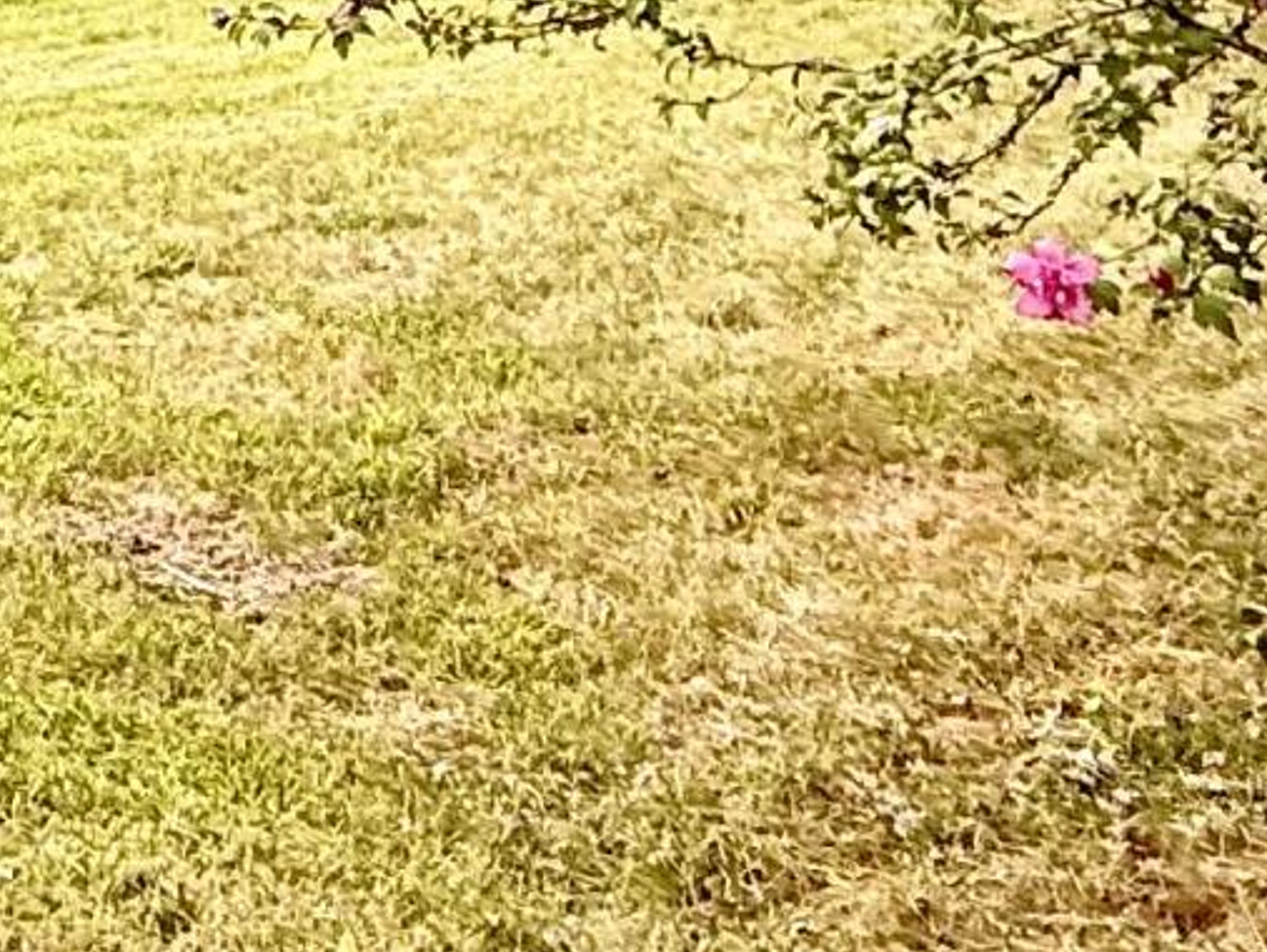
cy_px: -311
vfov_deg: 16.7
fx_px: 3039
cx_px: -613
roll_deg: -1.0
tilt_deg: +3.0
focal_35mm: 83
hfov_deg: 20.3
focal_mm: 2.22
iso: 64
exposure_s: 1/182
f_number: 2.2
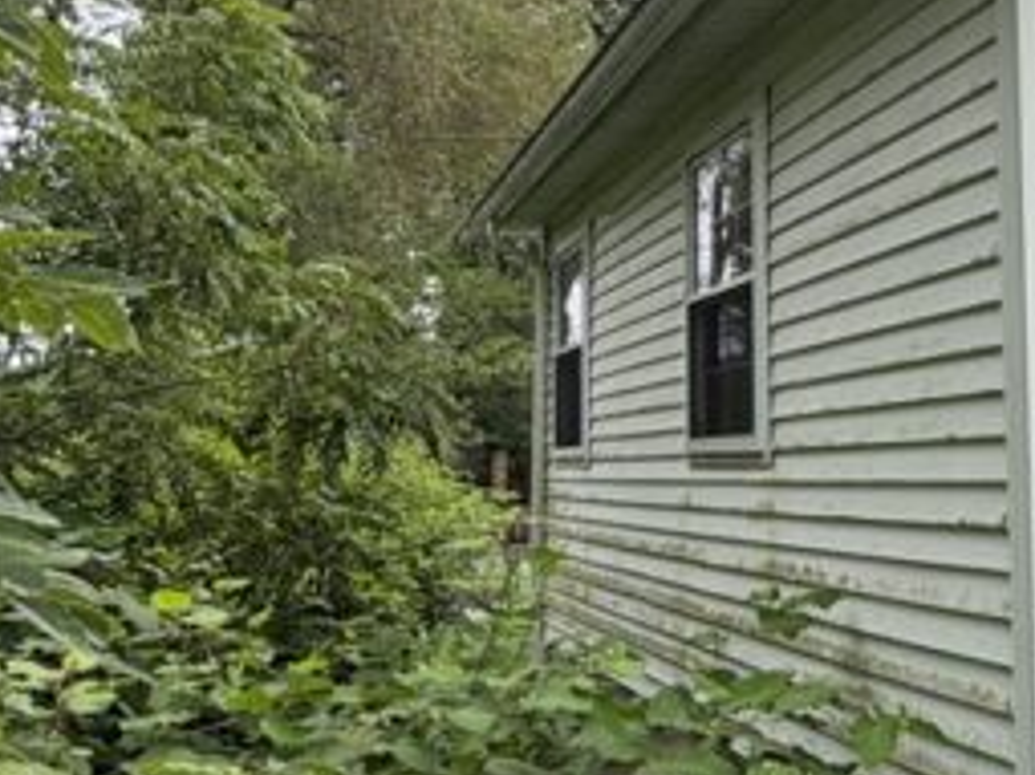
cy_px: 329
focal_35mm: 44
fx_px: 1315
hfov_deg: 39.7
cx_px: 938
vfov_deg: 32.8
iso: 40
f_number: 2.2
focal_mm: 2.22
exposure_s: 1/770
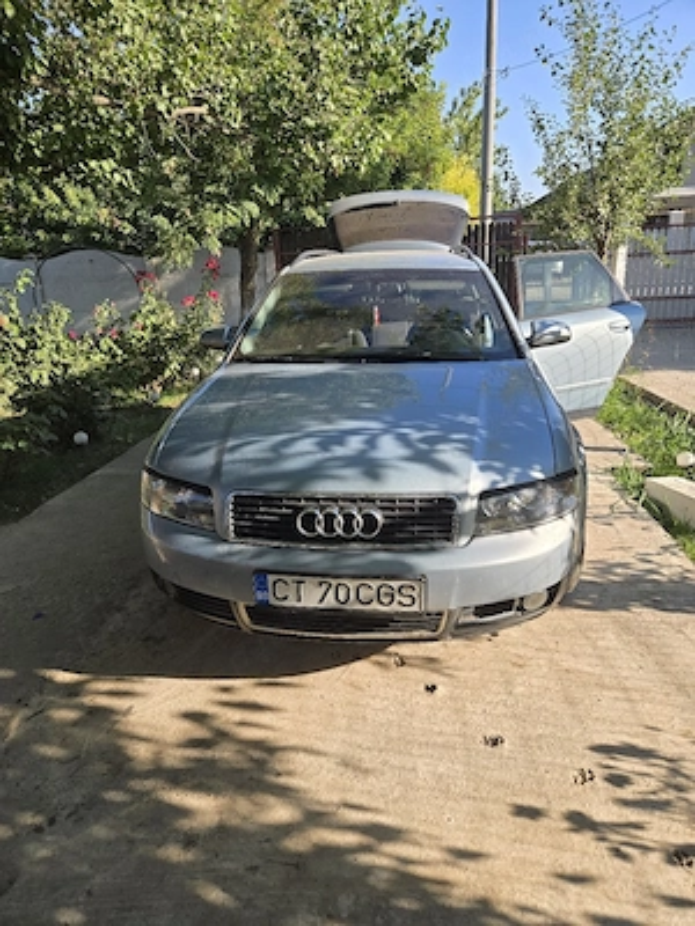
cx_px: 348
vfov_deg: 73.9
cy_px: 463
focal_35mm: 23
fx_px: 616
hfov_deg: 58.9
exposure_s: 1/2500
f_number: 1.8
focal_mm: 5.4
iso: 80
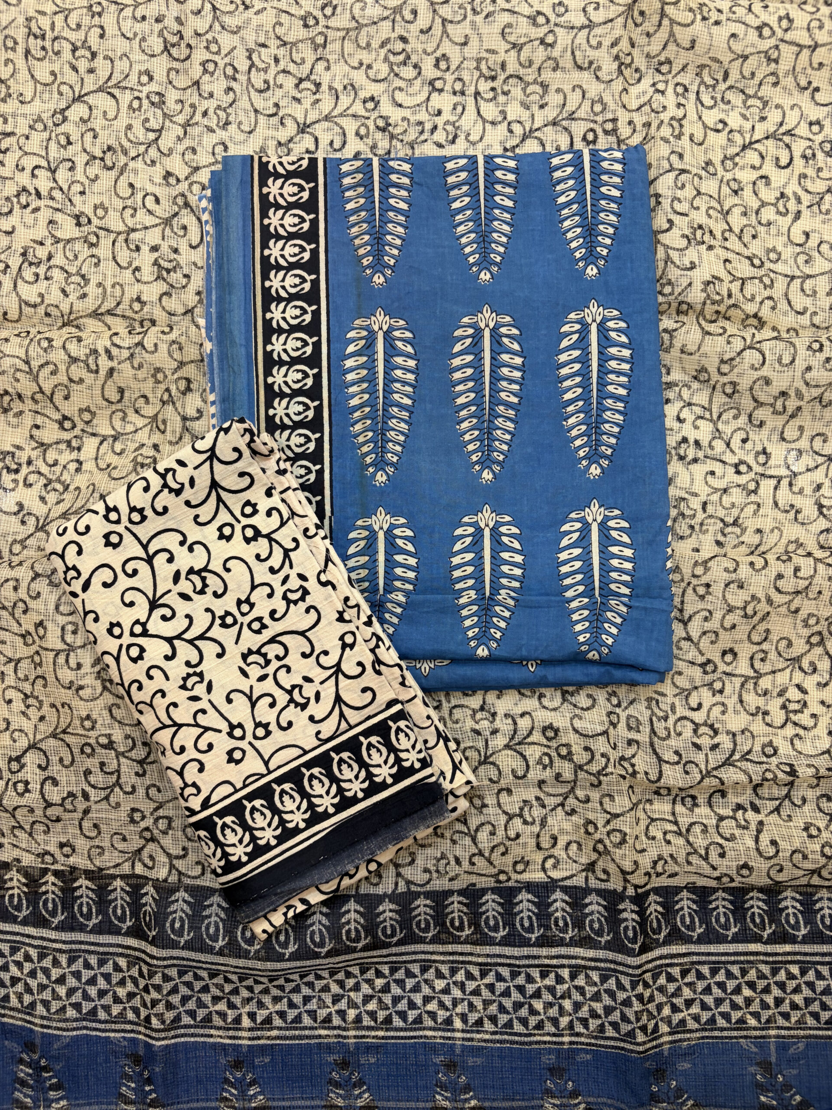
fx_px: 833
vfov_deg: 67.3
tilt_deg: -88.1
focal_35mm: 26
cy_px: 555
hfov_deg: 53.1
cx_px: 416
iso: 100
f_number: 1.6
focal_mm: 5.96
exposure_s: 1/50
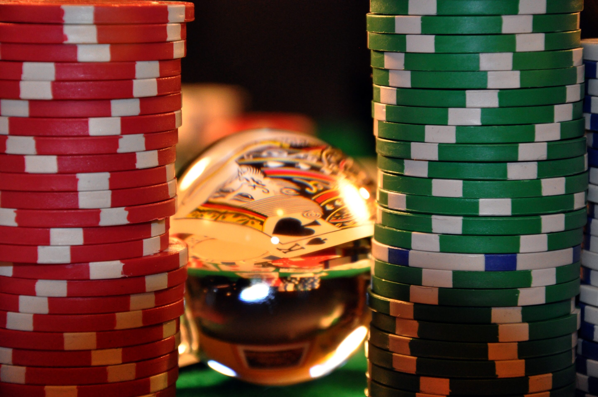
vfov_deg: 8.7
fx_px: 2613
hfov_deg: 13.1
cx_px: 299
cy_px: 198
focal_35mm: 158
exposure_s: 1/30
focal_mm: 105
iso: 2000
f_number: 10
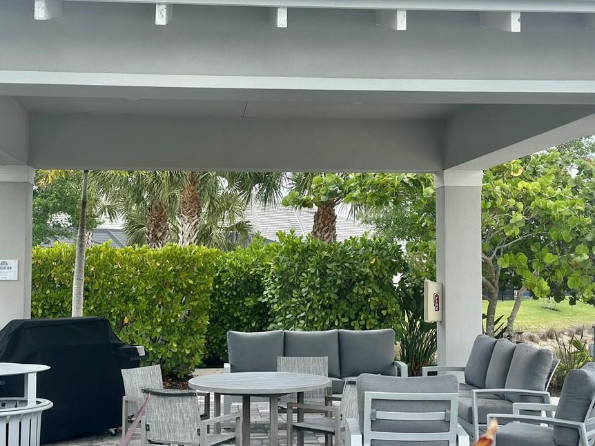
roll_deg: -0.5
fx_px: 979
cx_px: 290
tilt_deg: +3.9
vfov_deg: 25.6
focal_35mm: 57
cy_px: 212
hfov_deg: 33.8
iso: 80
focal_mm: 6.86
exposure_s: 1/1171
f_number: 1.78
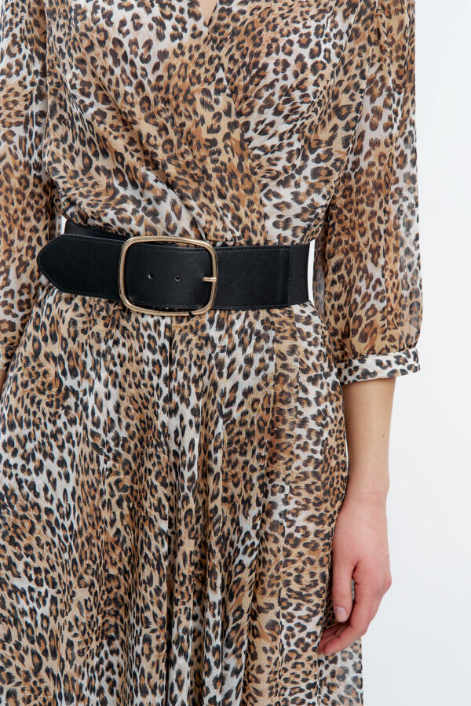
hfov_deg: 25.1
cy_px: 353
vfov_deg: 36.9
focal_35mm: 54
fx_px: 1060
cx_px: 236
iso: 100
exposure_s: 1/160
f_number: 8
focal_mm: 54
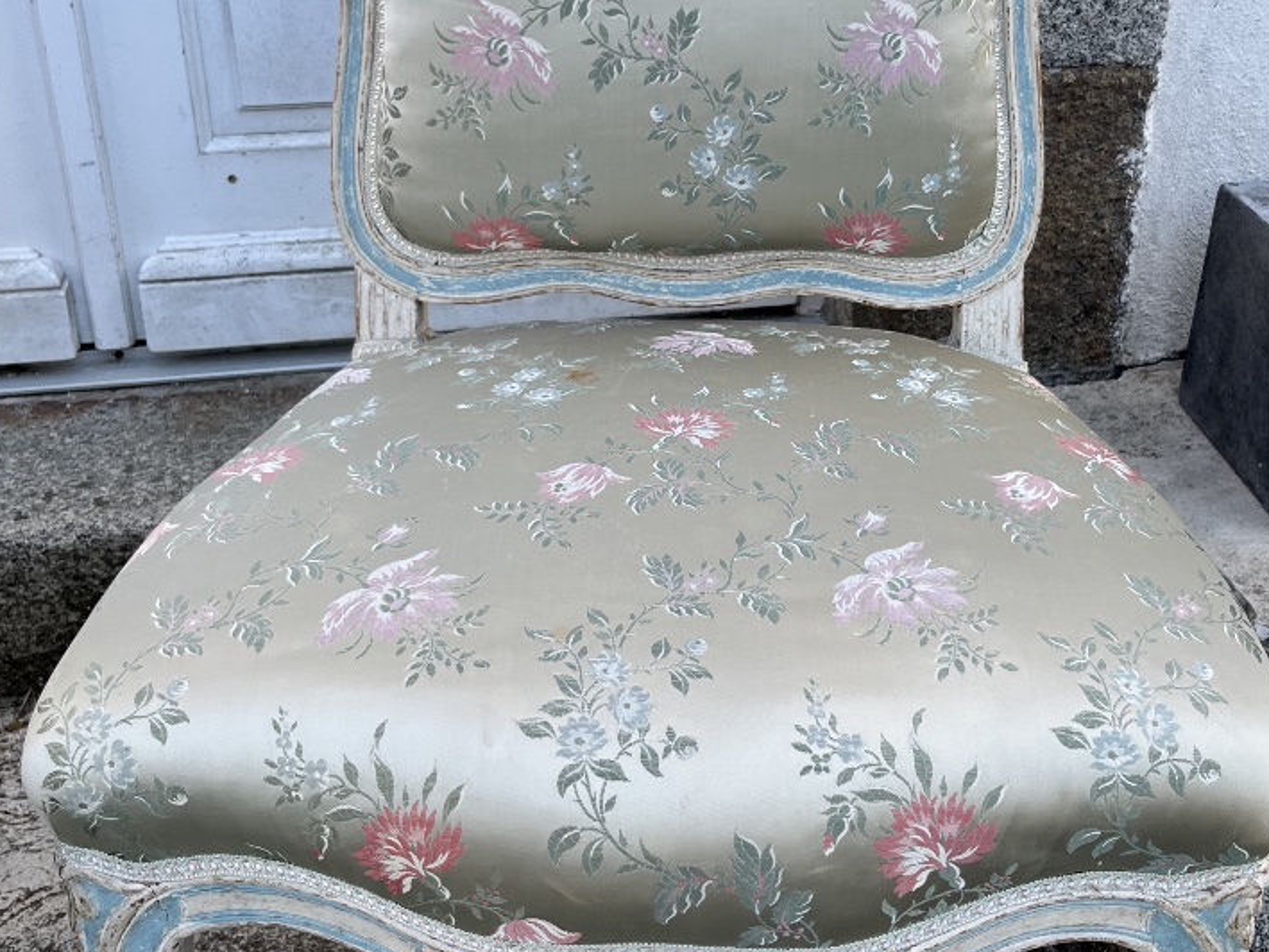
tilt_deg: -25.7
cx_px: 723
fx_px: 1613
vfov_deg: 32.7
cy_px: 358
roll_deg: +0.5
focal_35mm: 44
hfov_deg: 42.8
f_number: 1.6
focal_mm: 5.1
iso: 50
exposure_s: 1/299
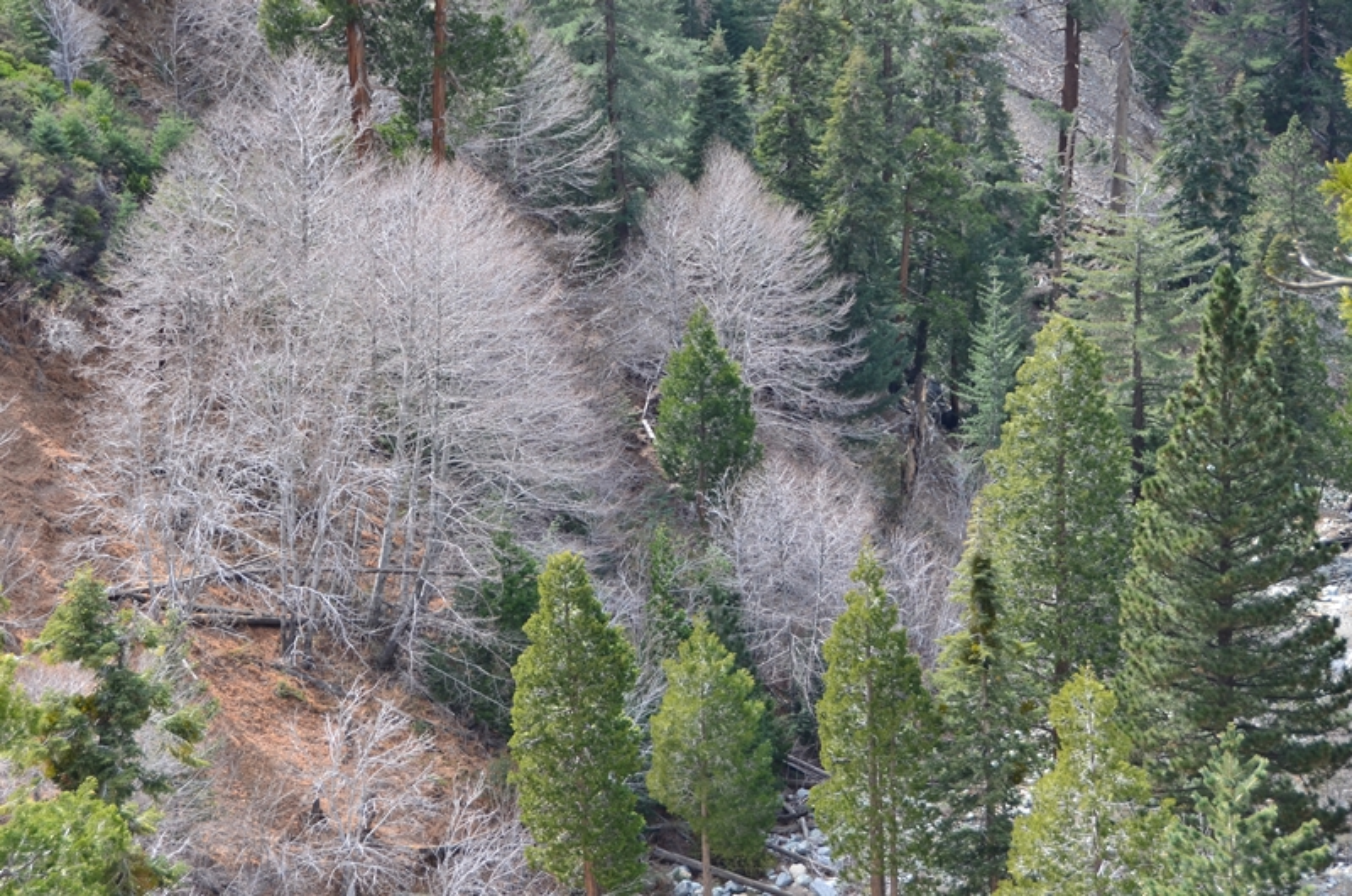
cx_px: 676
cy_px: 448
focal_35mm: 93
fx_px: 3486
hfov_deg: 22.0
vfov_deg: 14.6
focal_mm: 62
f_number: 4.8
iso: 160
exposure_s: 1/200
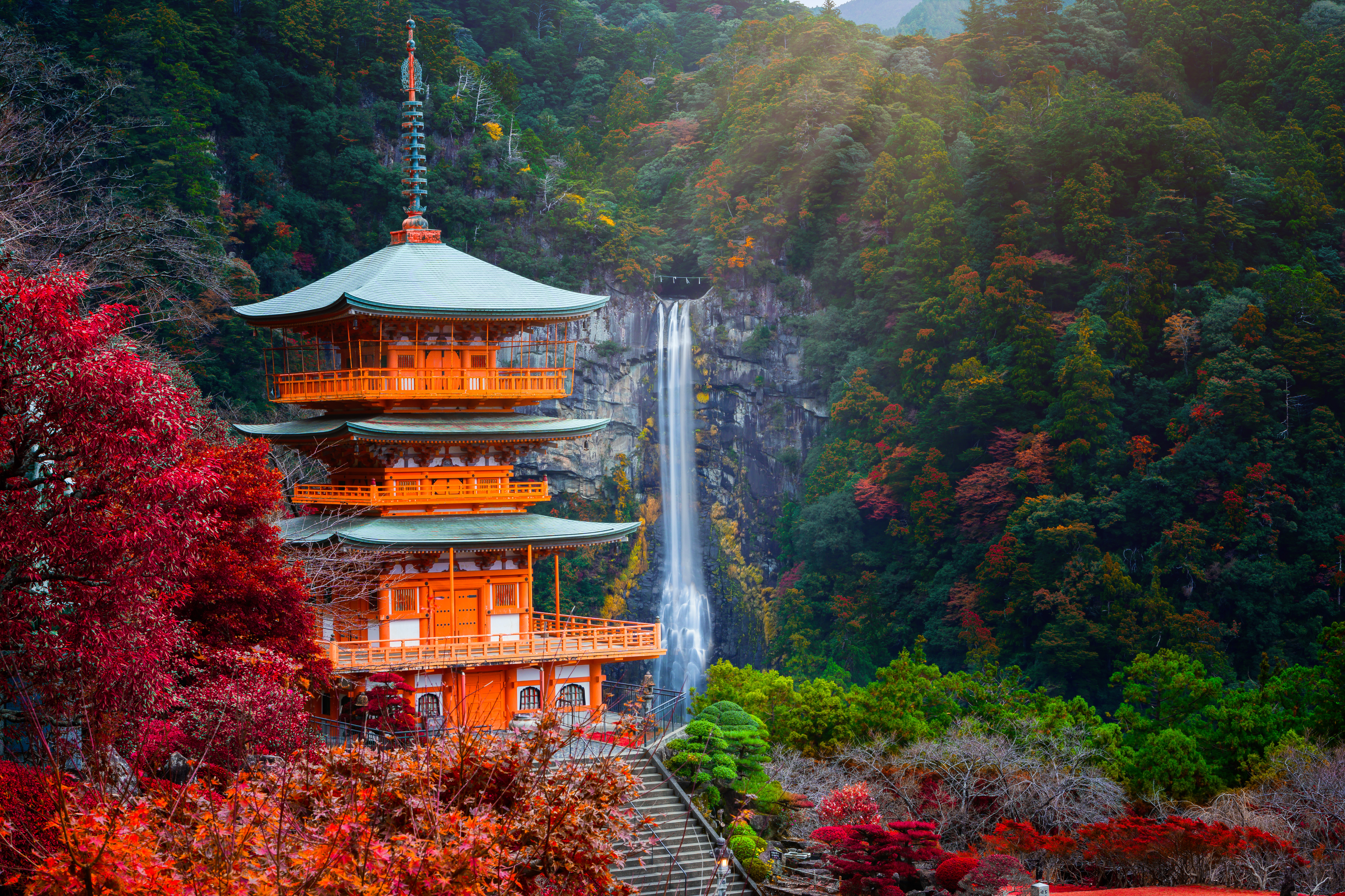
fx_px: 2615
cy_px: 448
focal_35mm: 70
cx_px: 672
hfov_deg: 28.8
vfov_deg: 19.5
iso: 100
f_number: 13
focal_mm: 70
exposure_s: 1.6
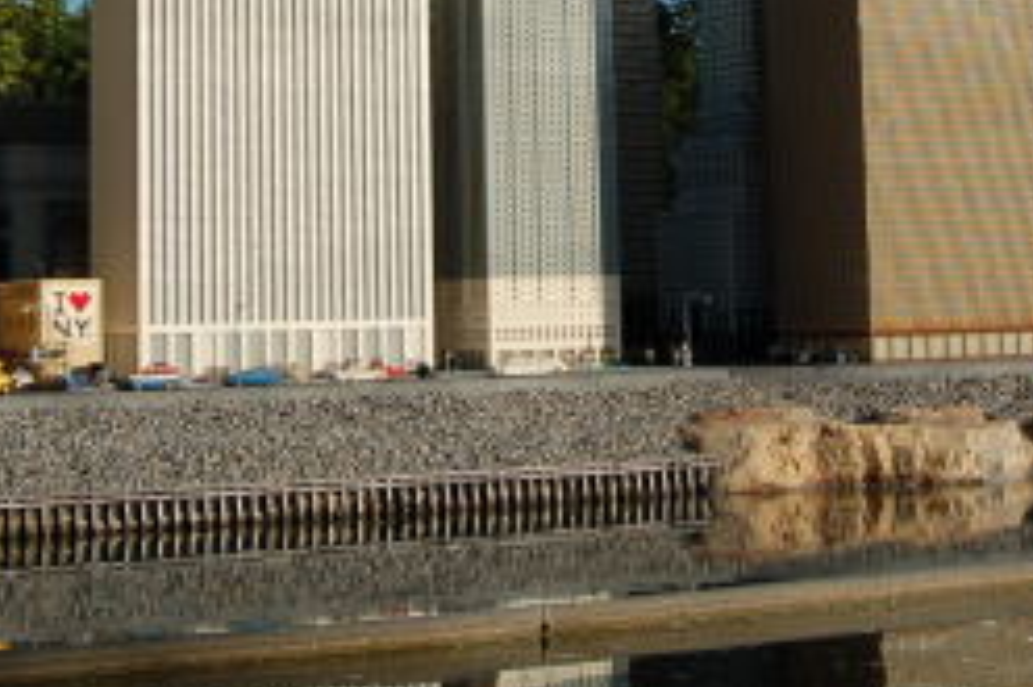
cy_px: -62
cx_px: 562
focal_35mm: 85
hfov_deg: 23.9
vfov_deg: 15.6
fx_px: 2437
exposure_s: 1/400
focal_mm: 22
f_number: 10
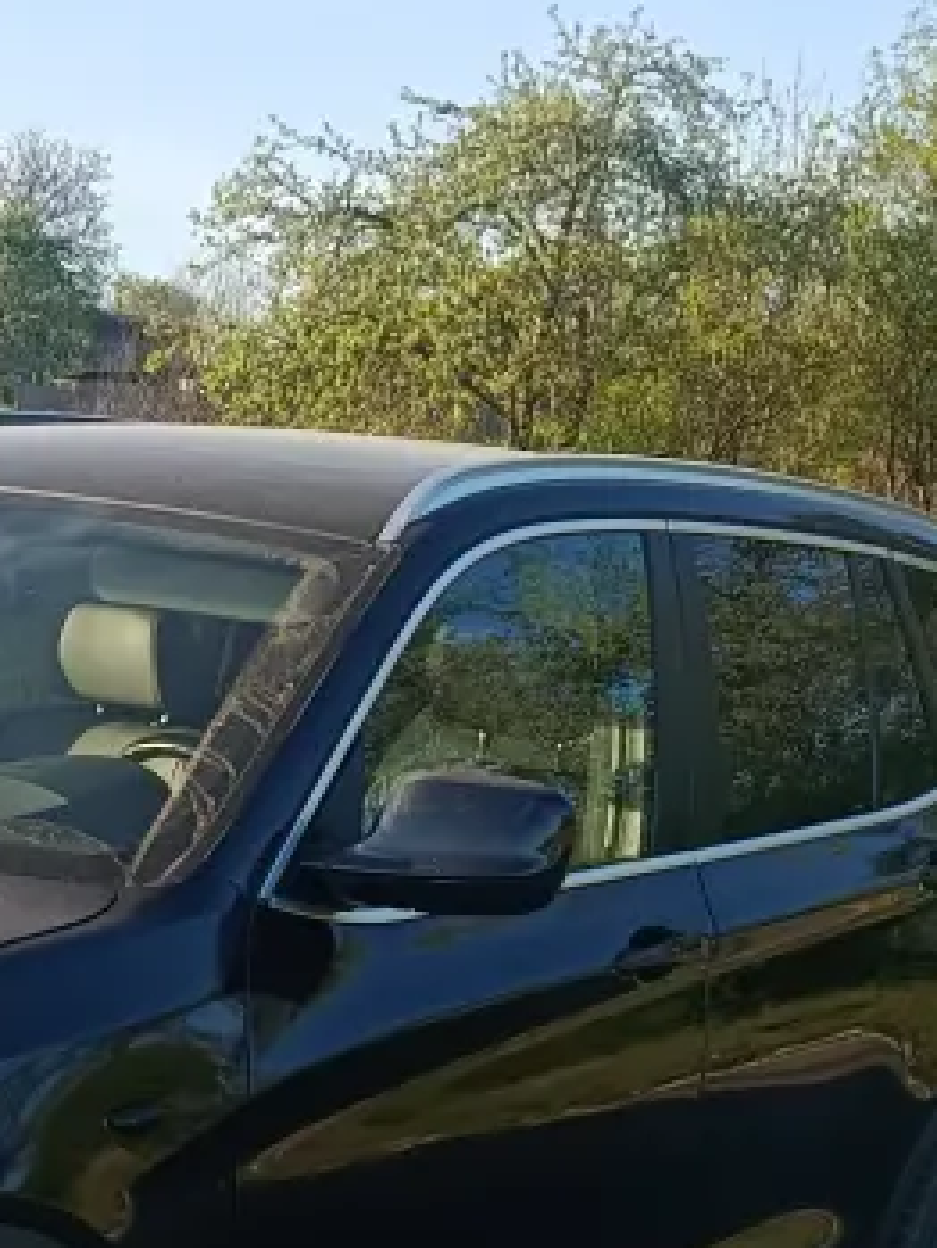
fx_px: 3174
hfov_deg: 16.4
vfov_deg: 21.7
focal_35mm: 88
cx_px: -29
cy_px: 1144
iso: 50
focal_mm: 5.24
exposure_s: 1/186
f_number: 1.7
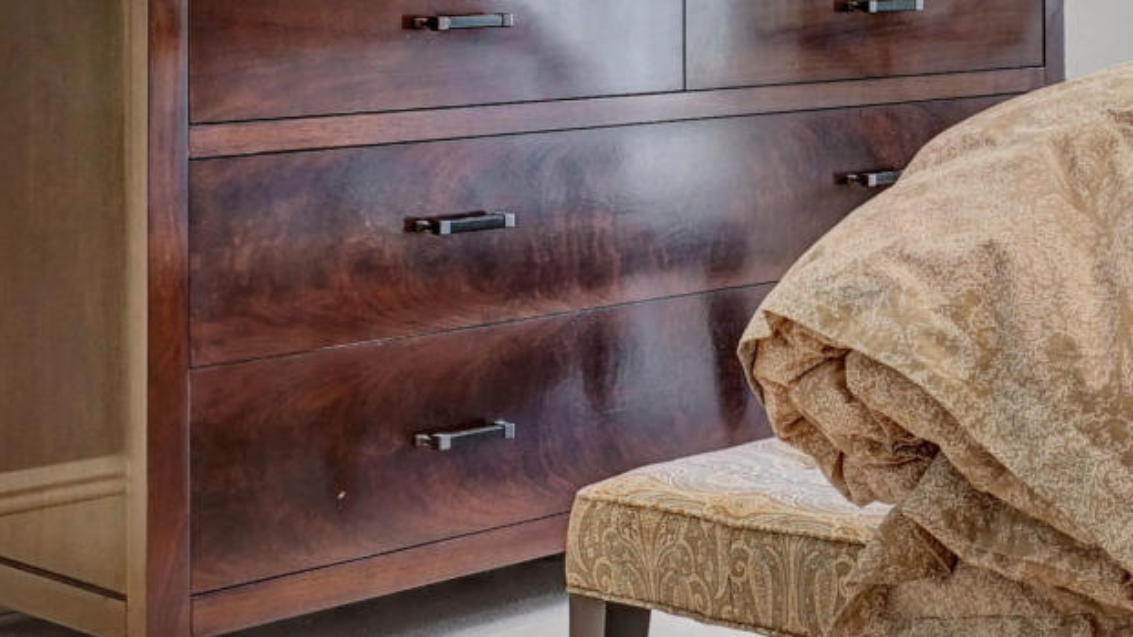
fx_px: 2433
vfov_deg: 14.4
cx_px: 1538
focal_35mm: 81
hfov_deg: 22.8
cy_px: -132
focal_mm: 16
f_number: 8
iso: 250
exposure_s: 1/6
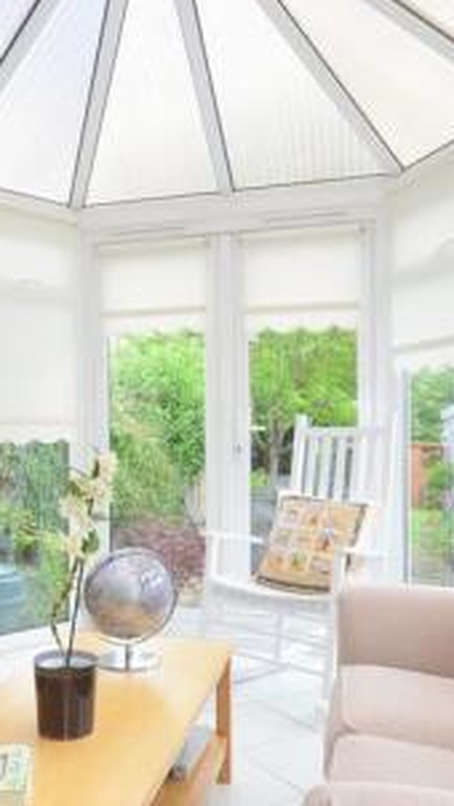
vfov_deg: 58.0
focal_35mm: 34
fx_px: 727
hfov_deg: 33.8
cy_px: 424
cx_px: 99
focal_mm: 10
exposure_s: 1/50
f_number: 7.1
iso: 200
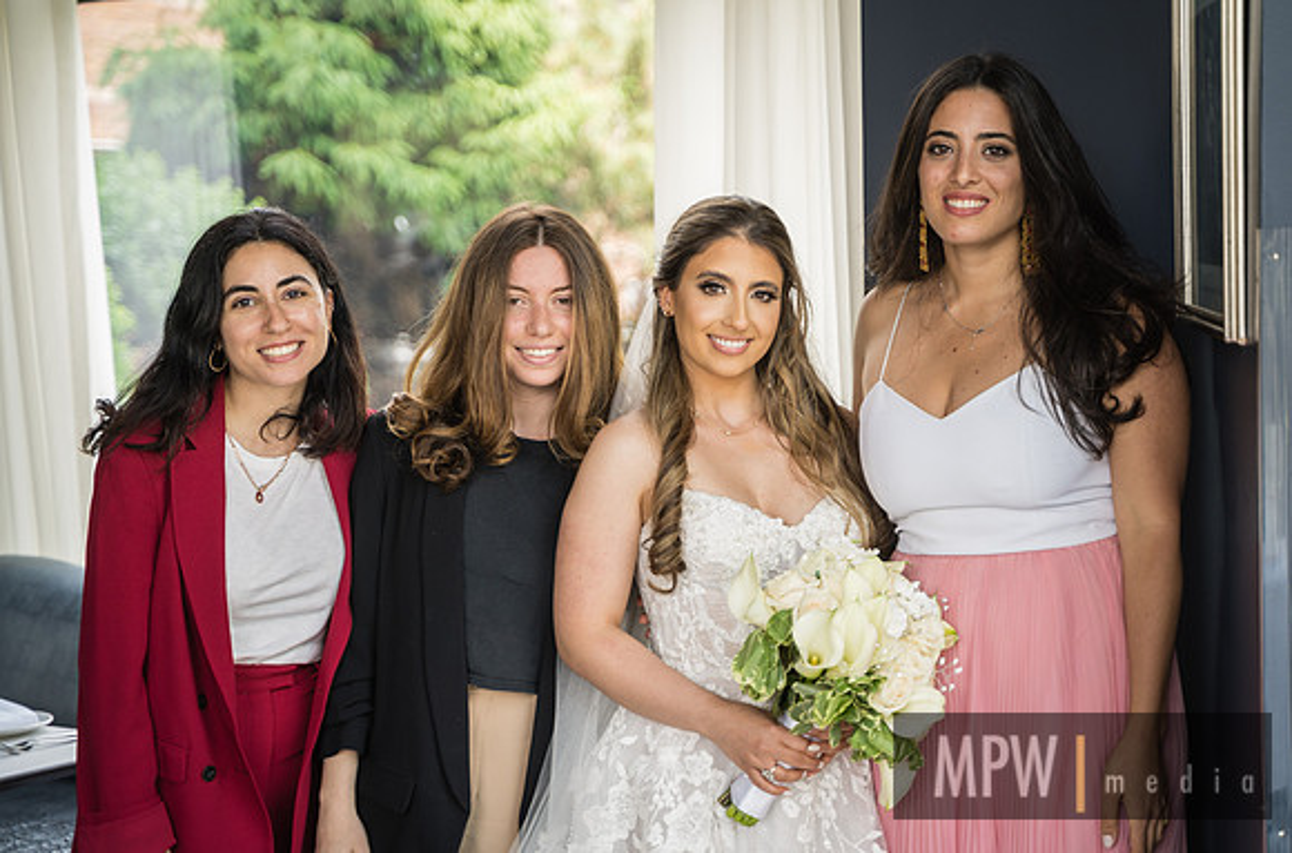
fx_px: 2327
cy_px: 403
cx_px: 662
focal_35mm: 65
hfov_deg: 31.0
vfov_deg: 20.8
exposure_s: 1/100
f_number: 2.8
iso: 100
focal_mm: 62
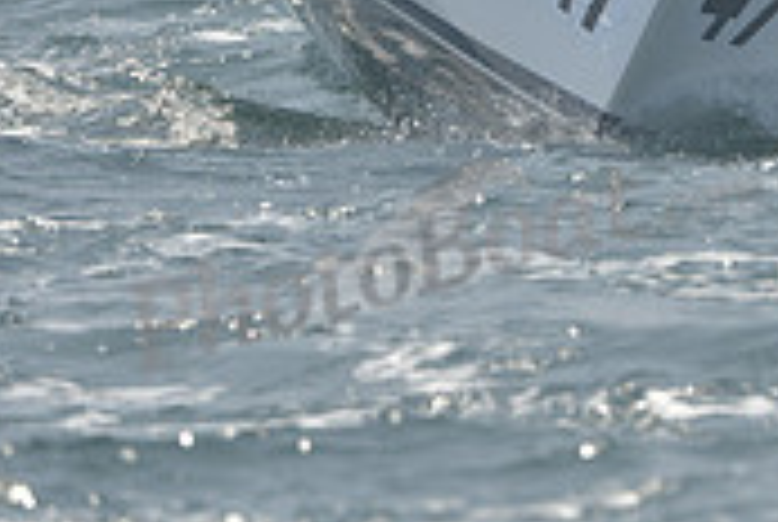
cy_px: -43
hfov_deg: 2.6
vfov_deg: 1.7
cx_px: 998
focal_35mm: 803
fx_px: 17383
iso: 280
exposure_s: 1/1250
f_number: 8
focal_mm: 240
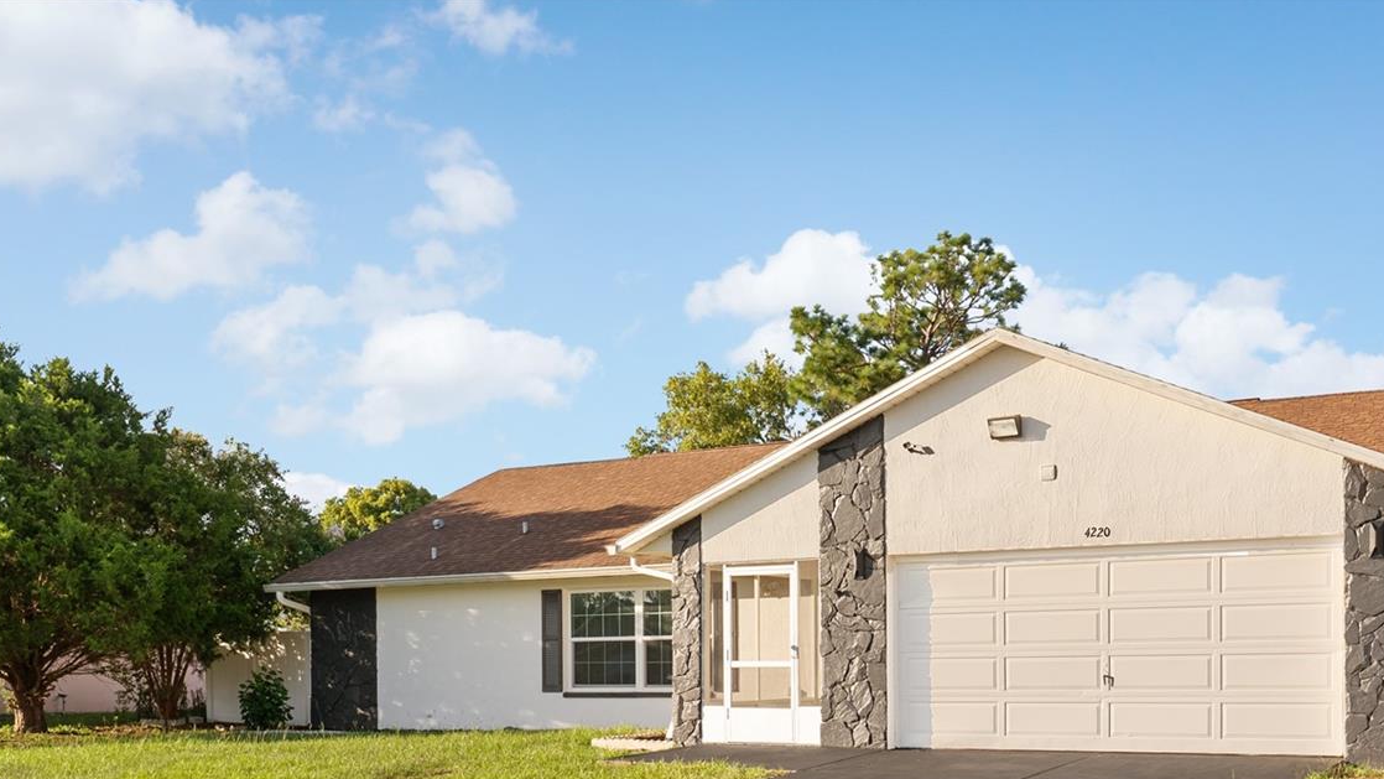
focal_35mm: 42
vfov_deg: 27.6
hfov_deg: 48.3
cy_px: 658
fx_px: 1541
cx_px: 761
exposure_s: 1/40
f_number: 8
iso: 100
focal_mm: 28
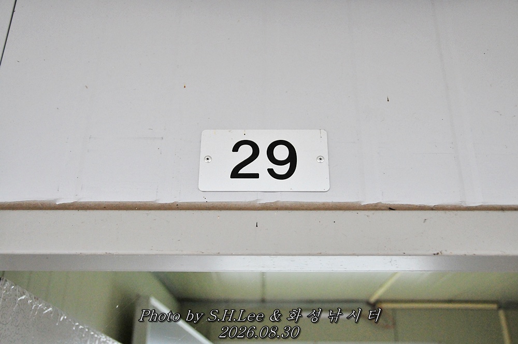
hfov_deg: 49.6
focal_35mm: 39
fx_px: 560
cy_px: 172
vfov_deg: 34.1
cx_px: 259
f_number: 4
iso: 1600
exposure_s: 1/1600
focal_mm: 26
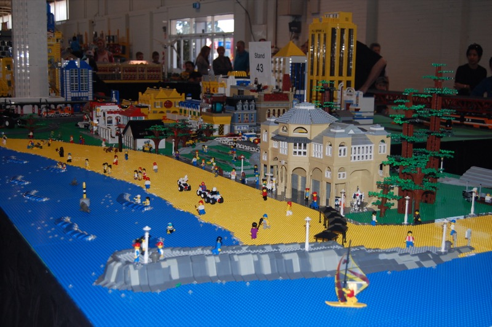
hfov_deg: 41.1
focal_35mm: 48
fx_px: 655
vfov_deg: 28.0
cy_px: 164
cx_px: 246
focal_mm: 32
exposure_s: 1/60
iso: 400
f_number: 4.5
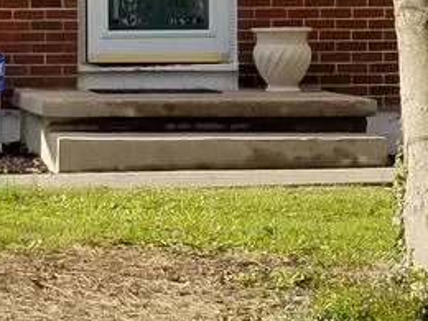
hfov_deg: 9.6
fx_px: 2535
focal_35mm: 205
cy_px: 12
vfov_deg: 7.2
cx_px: 59
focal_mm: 4.25
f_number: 1.7
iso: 50
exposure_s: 1/2227
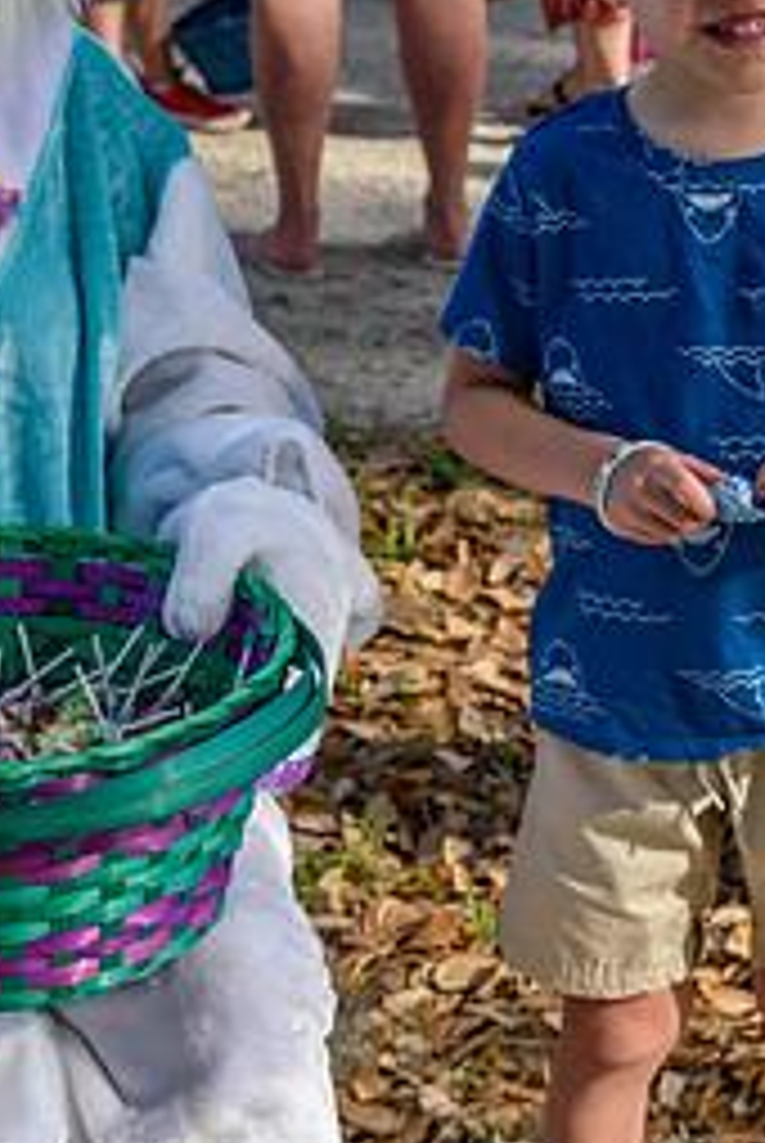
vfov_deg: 14.8
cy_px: 495
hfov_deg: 10.0
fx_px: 4386
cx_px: 243
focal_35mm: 138
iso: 320
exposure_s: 1/250
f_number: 8
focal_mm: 52
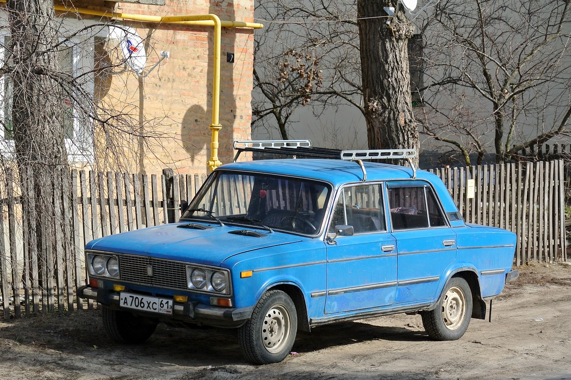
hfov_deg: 16.7
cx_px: 286
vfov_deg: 11.1
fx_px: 1950
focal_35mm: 123
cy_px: 190
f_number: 4.5
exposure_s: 1/640
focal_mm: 45.9
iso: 100
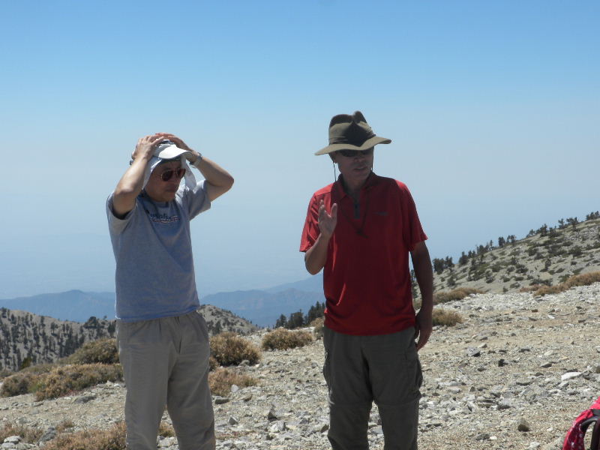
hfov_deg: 27.0
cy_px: 225
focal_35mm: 72
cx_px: 300
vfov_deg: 20.4
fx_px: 1248
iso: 64
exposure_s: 1/75.4
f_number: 14
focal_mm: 12.7
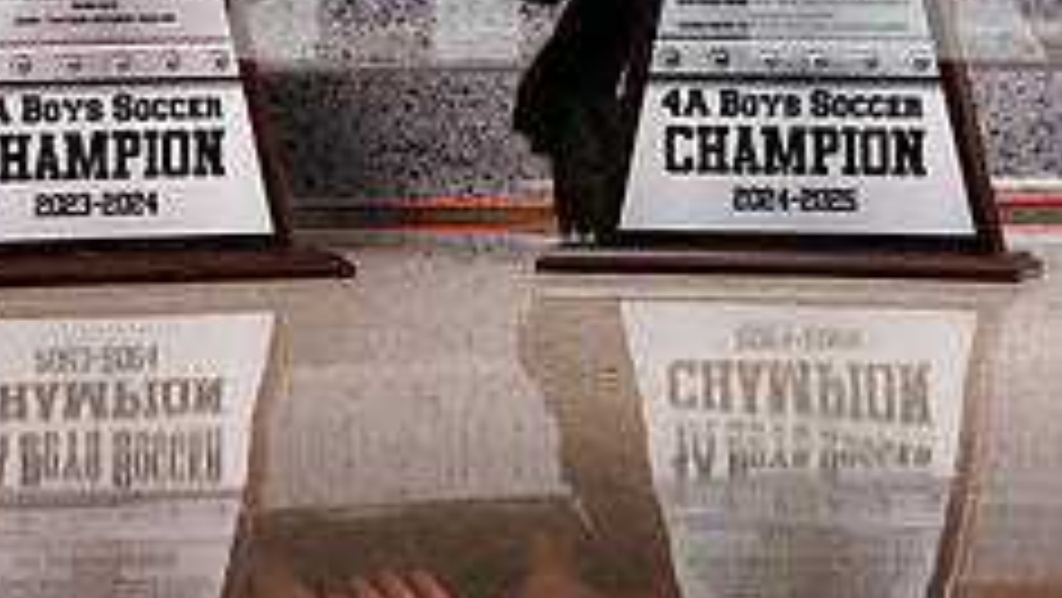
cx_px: 392
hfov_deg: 9.1
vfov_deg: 5.1
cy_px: -391
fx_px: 6649
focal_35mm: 236
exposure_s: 1/200
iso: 250
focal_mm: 118
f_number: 8
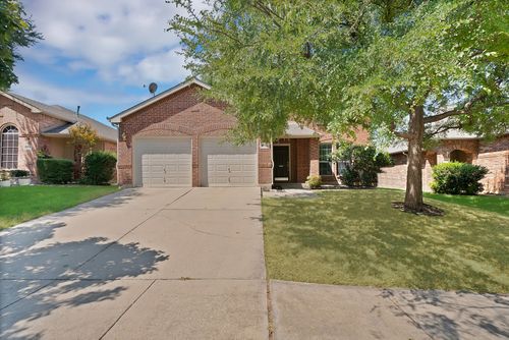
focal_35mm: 16
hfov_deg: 96.7
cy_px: 170
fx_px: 226
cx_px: 254
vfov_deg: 73.8
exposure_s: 1/160
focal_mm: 16
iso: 640
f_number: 9
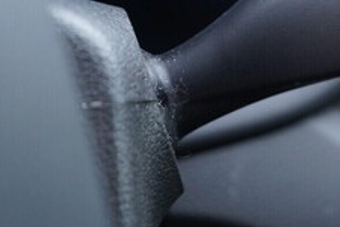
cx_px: 402
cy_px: -1
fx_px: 831
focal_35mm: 88
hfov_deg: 21.5
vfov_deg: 15.3
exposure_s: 1/40
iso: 640
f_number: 2.8
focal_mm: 24
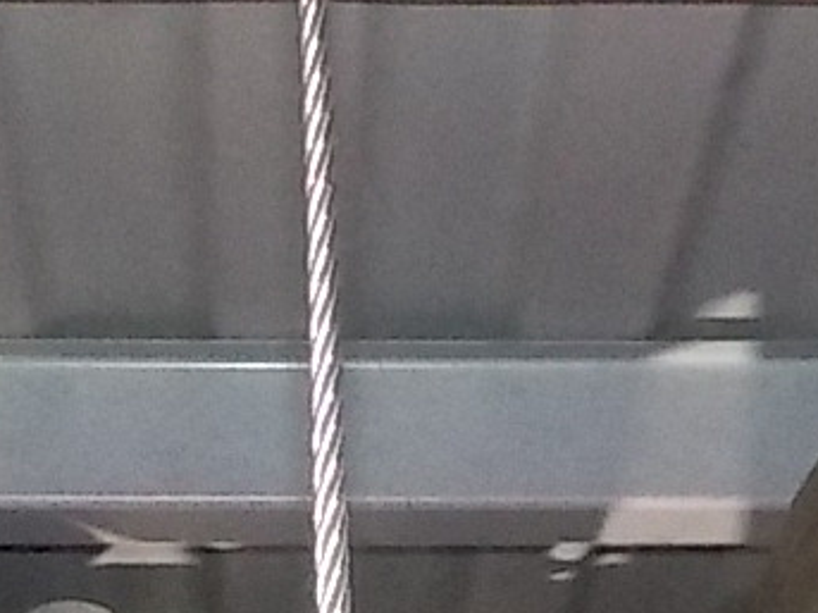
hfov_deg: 14.1
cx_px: 317
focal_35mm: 140
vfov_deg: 10.4
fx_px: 3307
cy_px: 811
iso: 500
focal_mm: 4.1
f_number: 3.3
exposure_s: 1/15
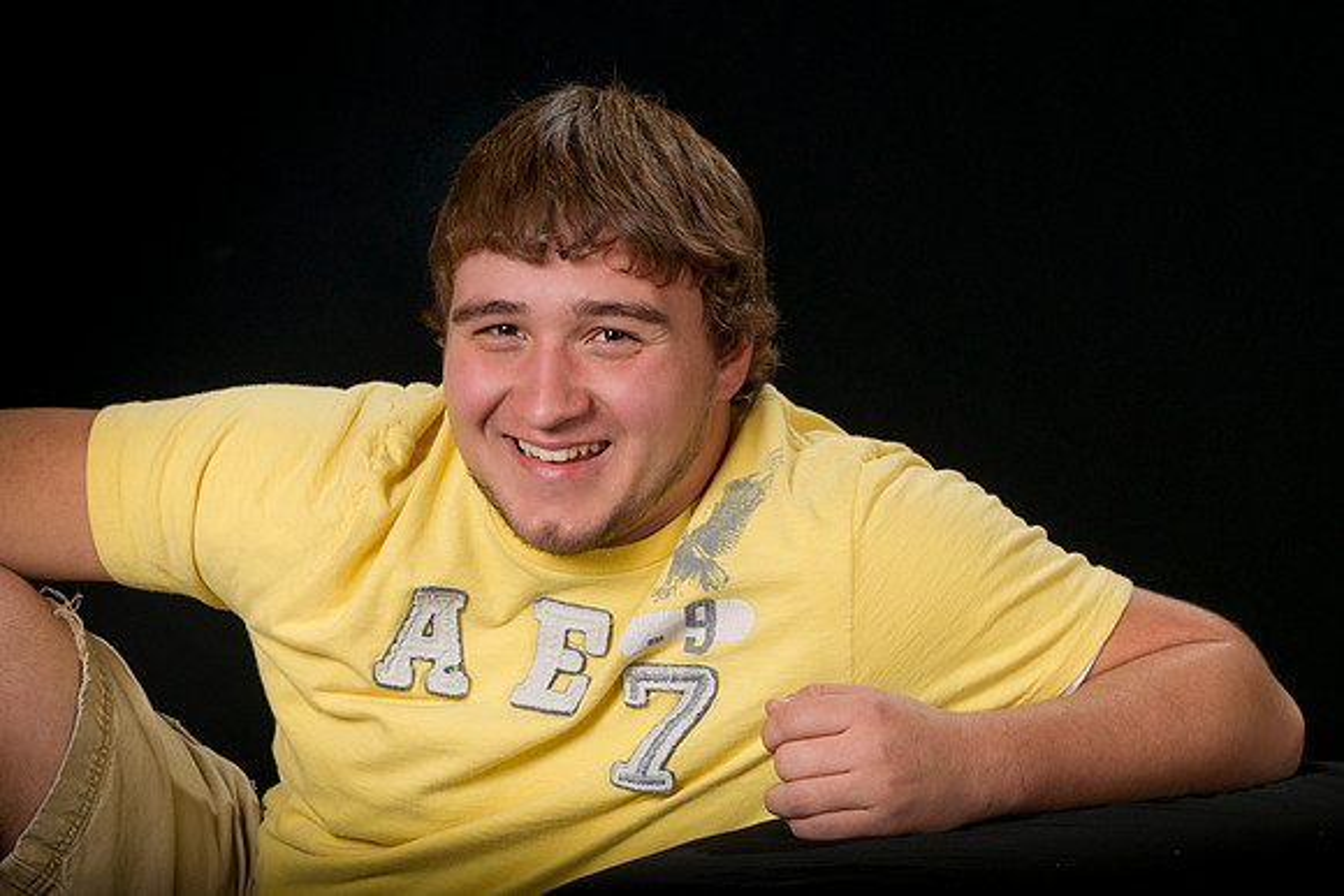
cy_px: 448
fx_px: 3361
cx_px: 672
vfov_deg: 15.2
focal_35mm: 90
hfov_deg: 22.6
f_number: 7.1
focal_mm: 90
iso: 320
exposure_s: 1/160
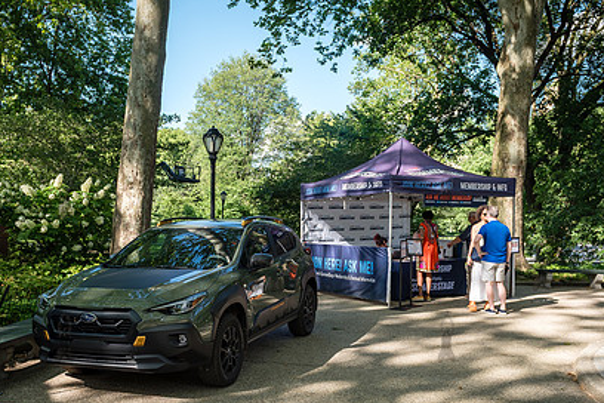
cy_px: 264
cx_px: 255
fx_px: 604
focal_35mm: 36
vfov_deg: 36.5
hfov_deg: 52.9
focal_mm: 24
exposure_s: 1/320
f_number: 4
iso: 160
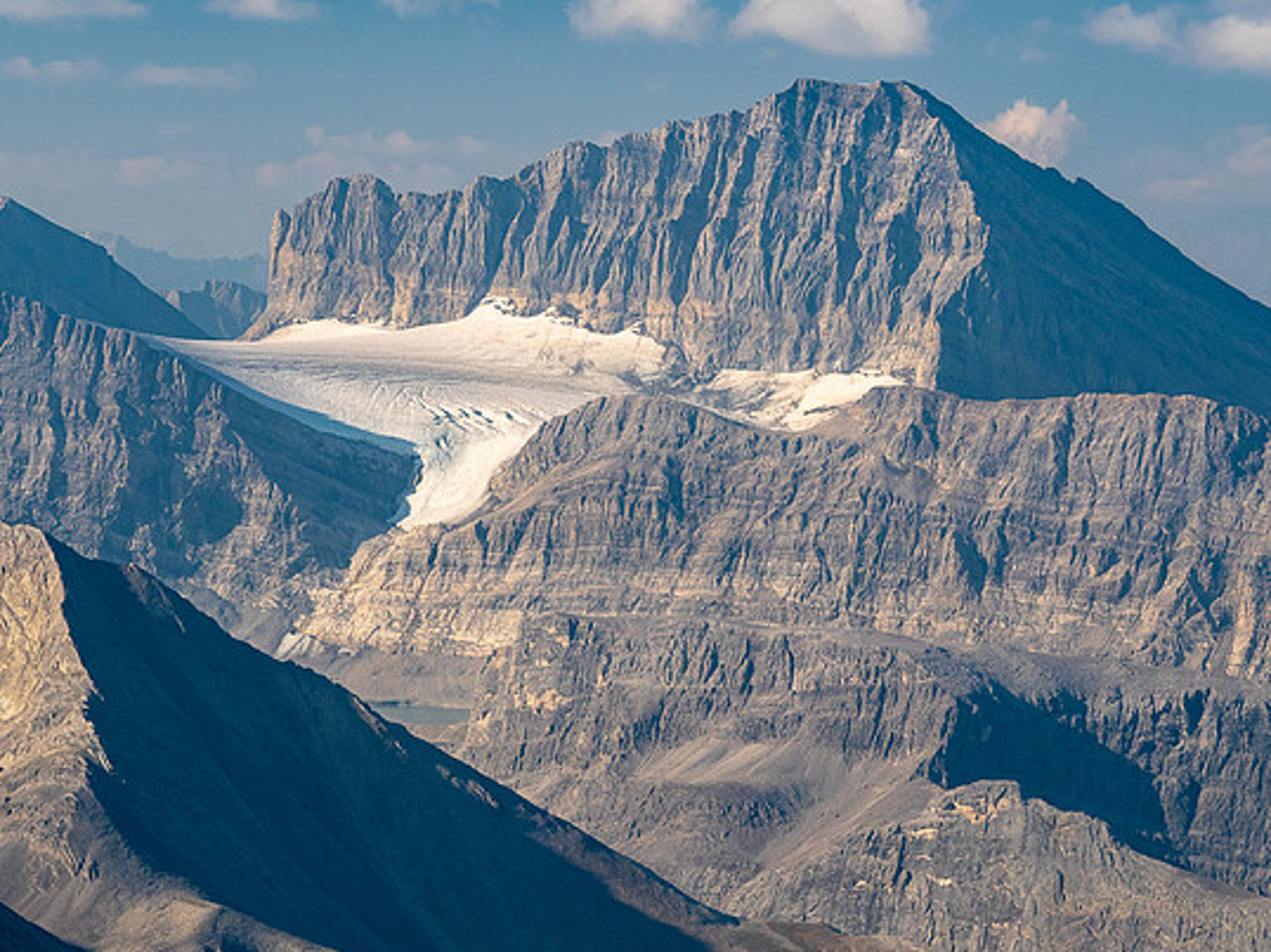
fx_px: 7047
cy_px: 474
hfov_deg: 10.3
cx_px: 652
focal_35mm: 192
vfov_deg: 7.7
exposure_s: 1/250
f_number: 8
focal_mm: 89
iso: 200
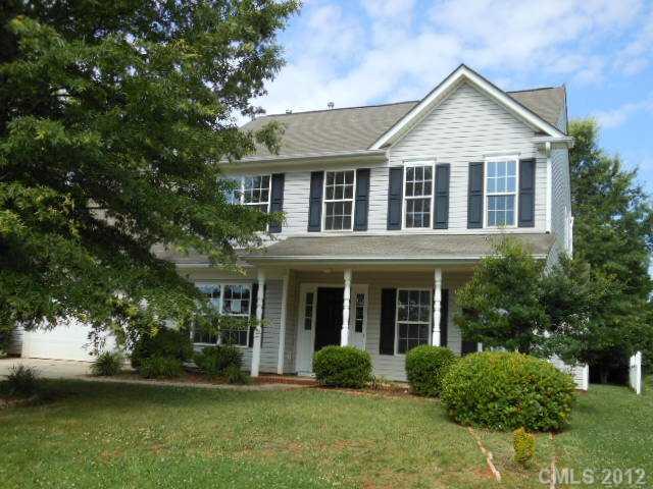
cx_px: 326
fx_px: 717
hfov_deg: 49.0
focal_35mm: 38
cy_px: 244
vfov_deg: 37.7
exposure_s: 1/500
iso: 80
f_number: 3.6
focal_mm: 6.8
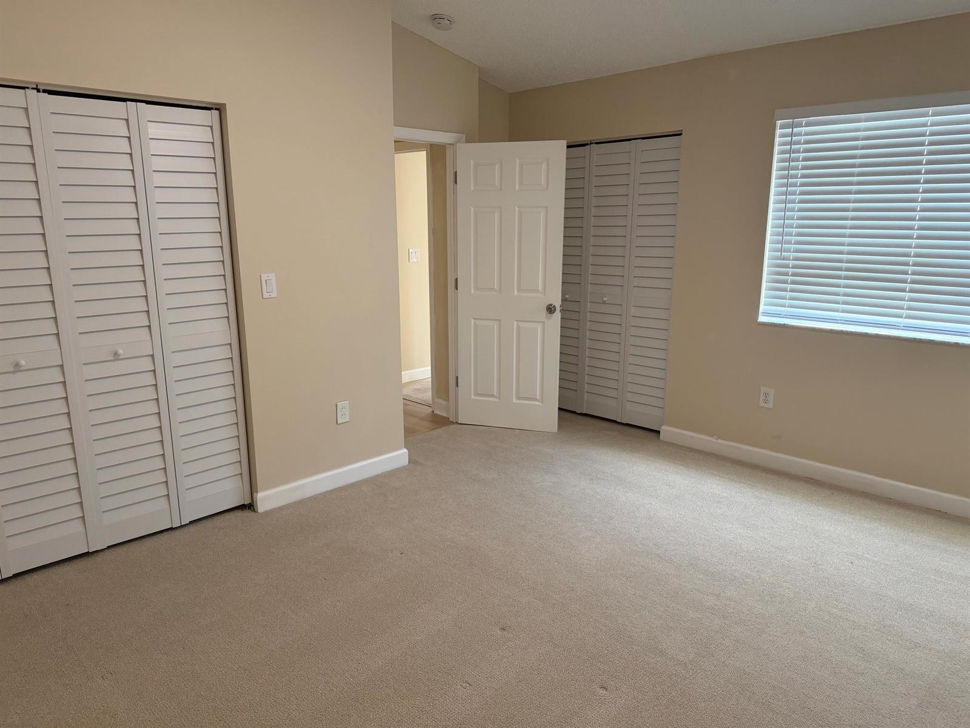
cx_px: 485
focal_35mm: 24
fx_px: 673
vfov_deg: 56.8
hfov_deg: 71.6
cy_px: 364
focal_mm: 6.76
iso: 200
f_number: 1.78
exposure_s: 1/154
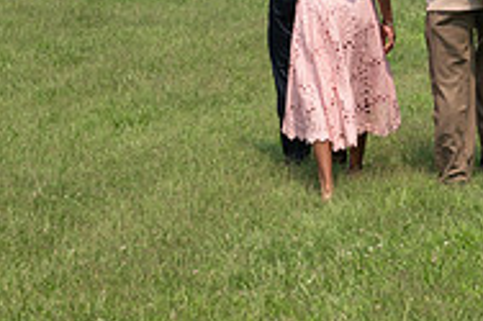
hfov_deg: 9.1
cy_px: -76
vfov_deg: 6.1
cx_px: 532
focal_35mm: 225
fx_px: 3016
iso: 800
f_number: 6.3
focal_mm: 70
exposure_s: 1/400
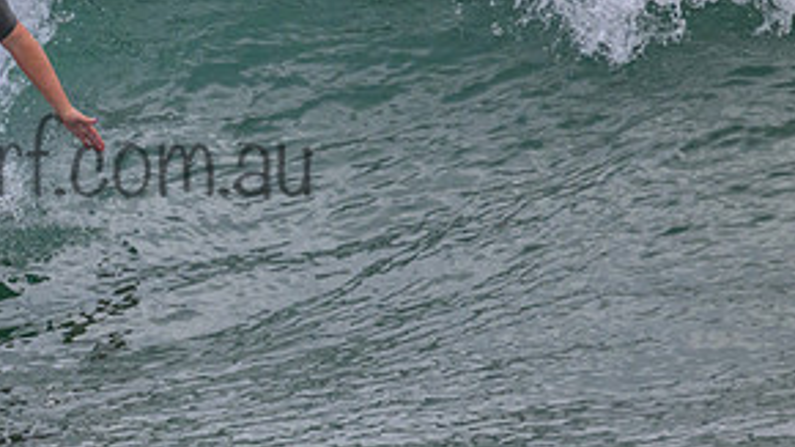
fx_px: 35387
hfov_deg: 1.3
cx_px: 22
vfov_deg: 0.7
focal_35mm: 1679
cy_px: 133
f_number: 11
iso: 2800
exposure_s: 1/1600
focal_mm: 800
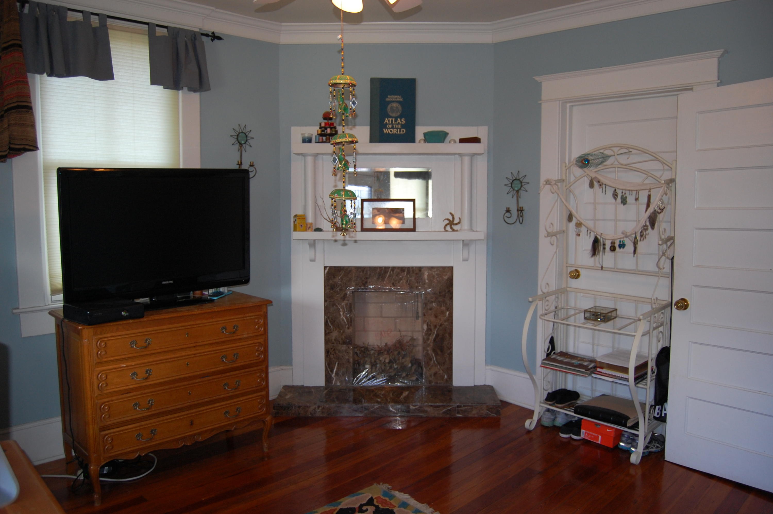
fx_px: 579
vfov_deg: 47.8
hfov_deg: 67.4
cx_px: 386
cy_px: 257
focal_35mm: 27
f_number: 3.5
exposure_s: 1/60
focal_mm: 18
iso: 400
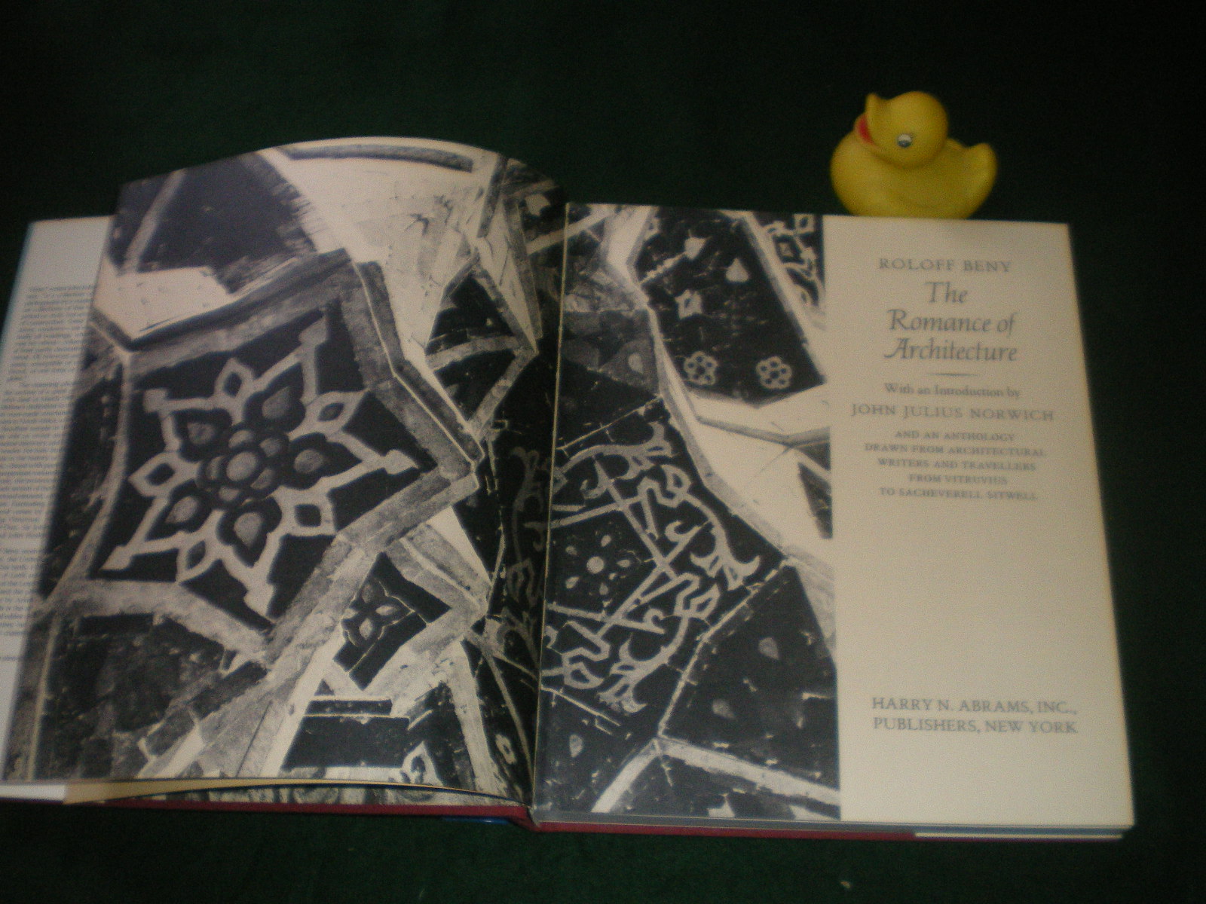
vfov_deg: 37.7
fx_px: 1324
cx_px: 603
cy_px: 452
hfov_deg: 49.0
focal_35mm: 38
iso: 320
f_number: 3.1
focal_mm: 6.3
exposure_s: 1/50
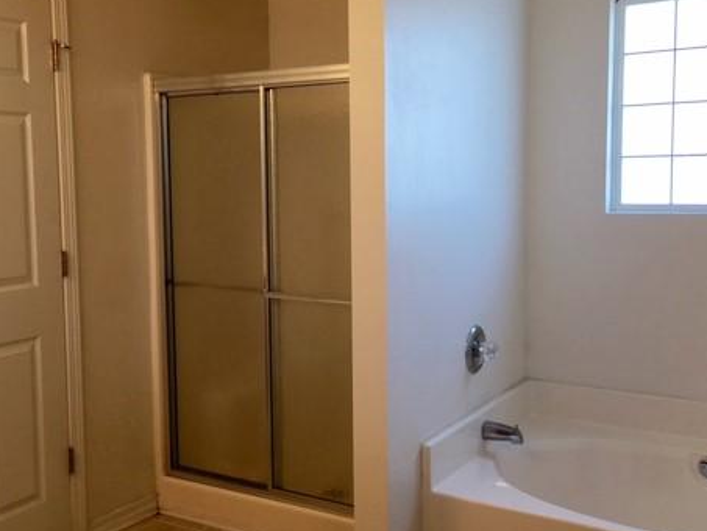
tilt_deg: -5.6
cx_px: 343
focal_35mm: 41
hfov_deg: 45.8
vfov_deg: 35.2
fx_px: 838
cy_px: 264
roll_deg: +0.6
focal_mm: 4.15
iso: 32
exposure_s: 1/60
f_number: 2.2
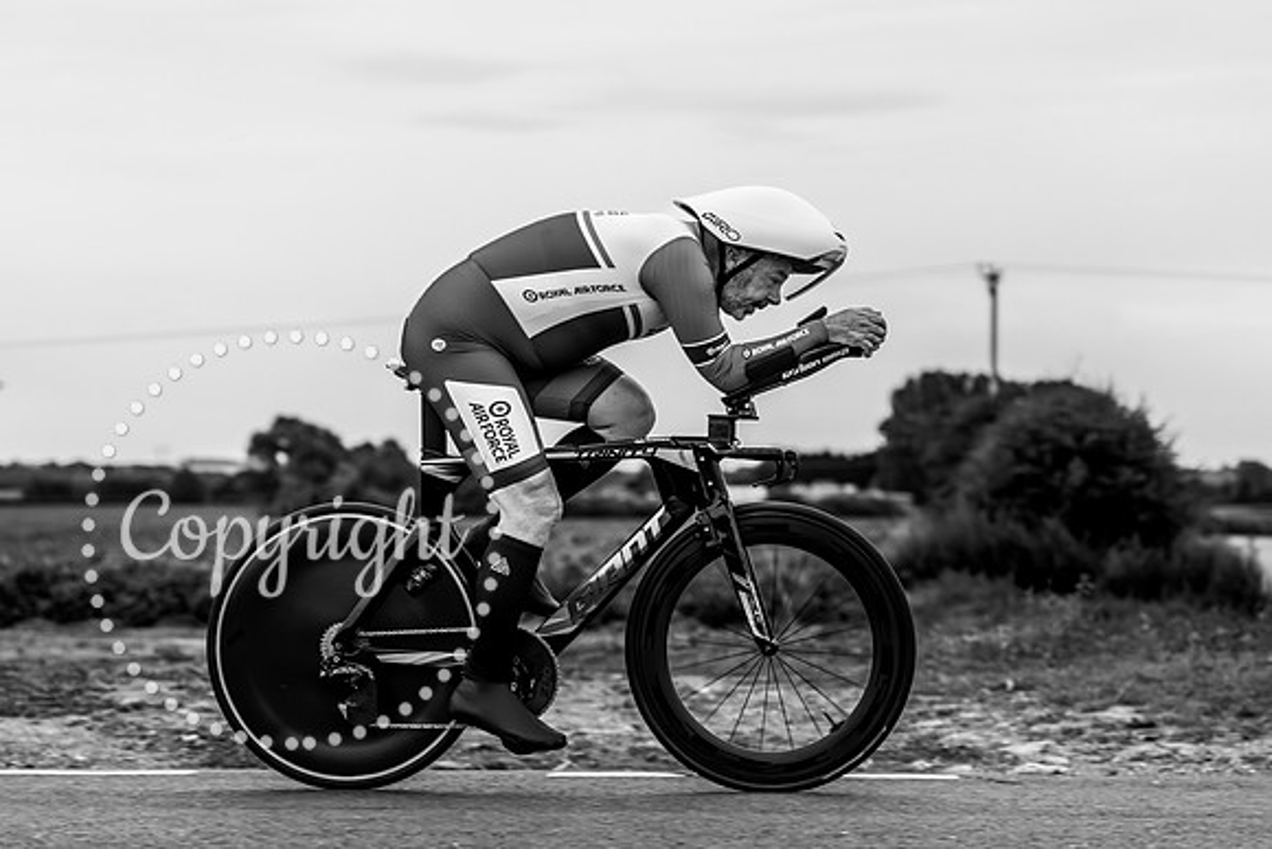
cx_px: 699
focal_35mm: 85
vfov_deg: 16.0
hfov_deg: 23.8
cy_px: 447
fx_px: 3020
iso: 1600
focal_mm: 72
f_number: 3.2
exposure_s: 1/800
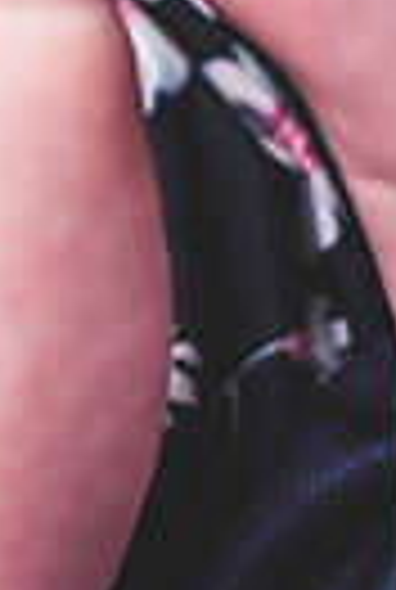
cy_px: 79
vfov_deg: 9.3
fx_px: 3627
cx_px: -868
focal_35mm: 221
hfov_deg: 5.8
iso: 320
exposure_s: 1/320
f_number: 2.8
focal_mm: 50
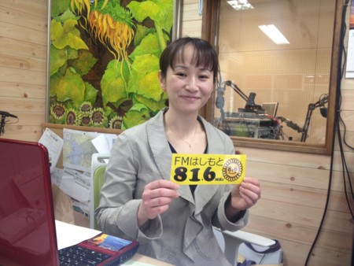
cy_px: 133
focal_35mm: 35
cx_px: 177
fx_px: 358
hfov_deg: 52.6
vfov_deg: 40.7
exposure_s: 1/40
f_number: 2.4
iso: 80
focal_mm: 4.28
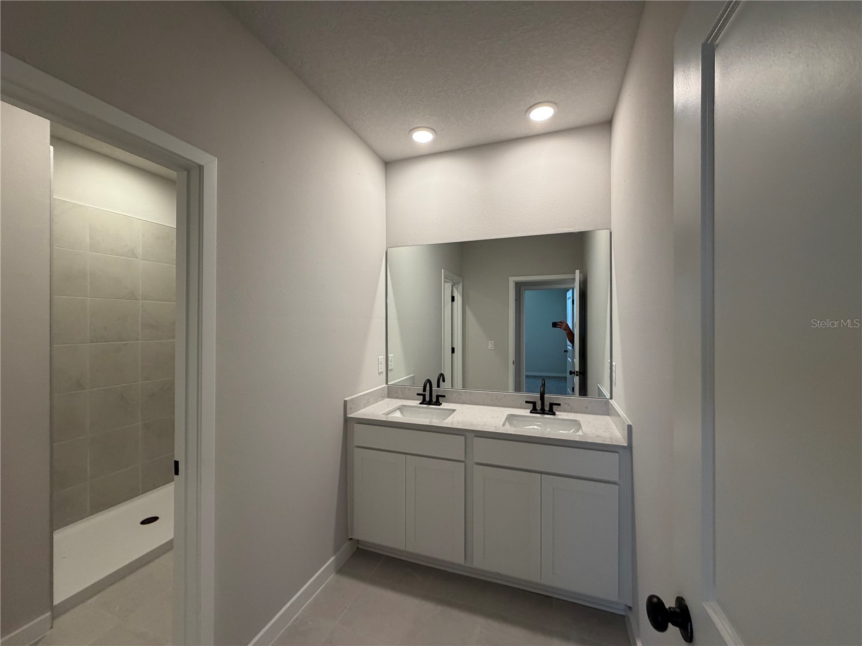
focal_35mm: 14
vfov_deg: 85.7
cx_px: 431
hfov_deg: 102.1
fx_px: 349
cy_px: 323
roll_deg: -0.4
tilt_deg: +0.7
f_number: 2.2
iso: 250
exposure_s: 1/120
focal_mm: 2.22
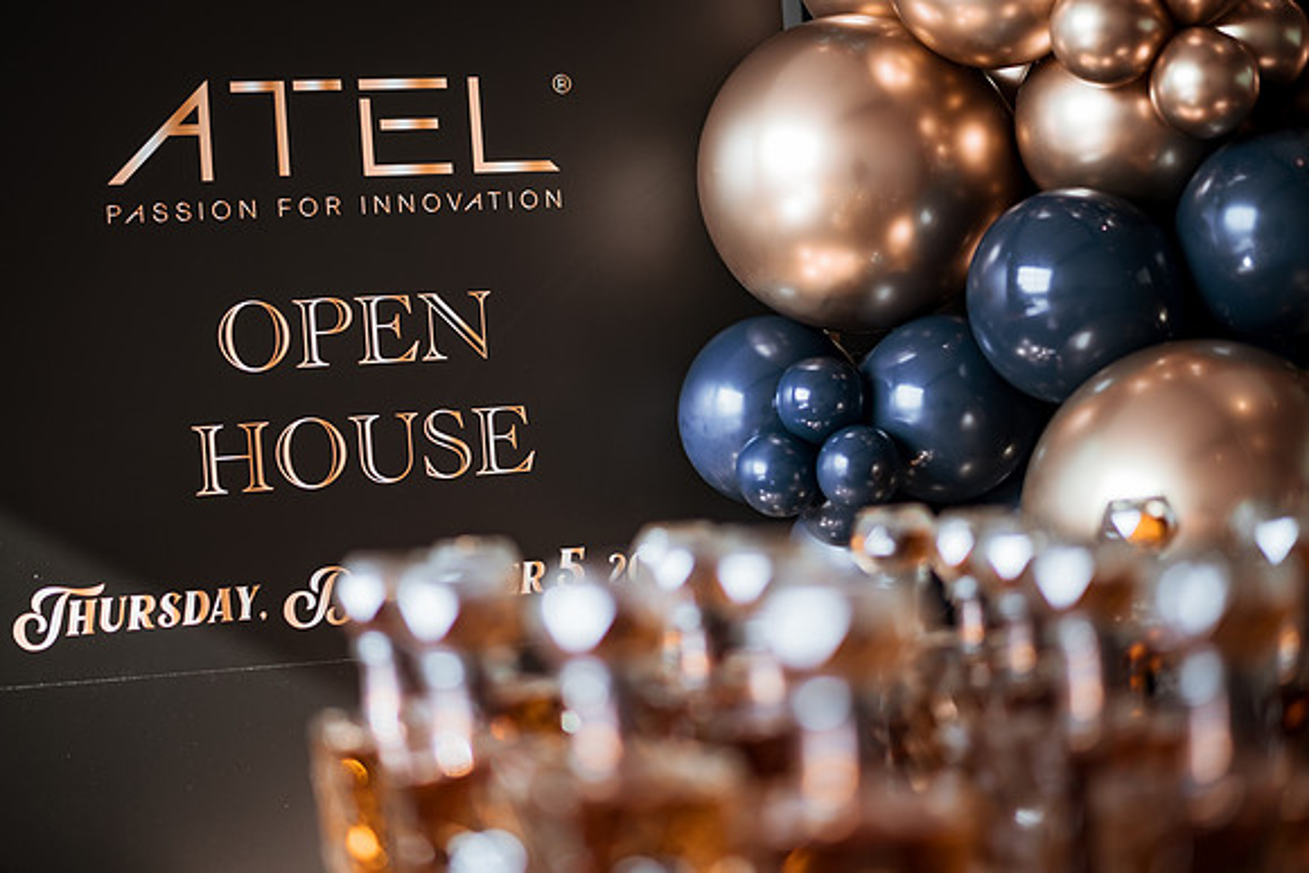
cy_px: 436
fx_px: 2109
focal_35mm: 58
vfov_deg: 23.4
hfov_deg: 34.5
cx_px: 654
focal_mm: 58
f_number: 1.4
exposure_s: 1/1000
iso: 200
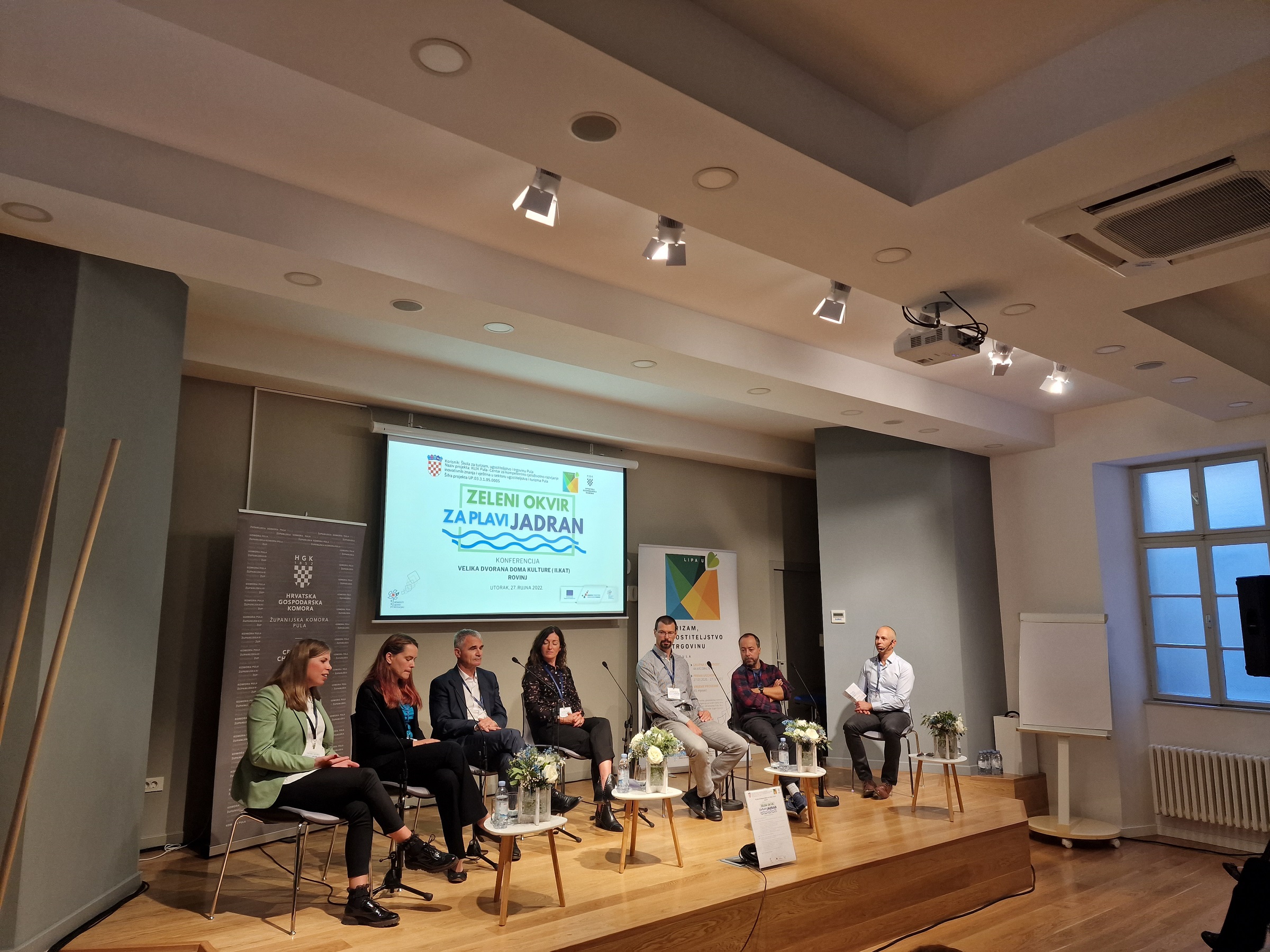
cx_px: 635
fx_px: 844
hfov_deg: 73.9
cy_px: 476
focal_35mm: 23
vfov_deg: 58.9
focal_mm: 6.4
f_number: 1.8
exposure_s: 1/100
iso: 100
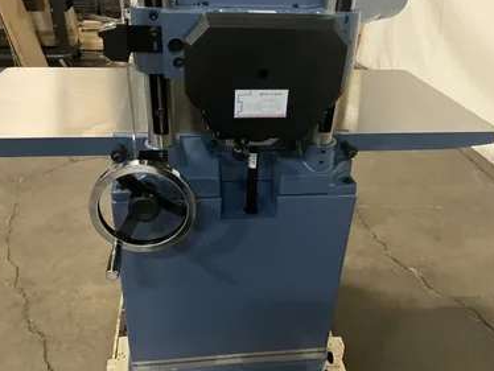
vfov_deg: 45.5
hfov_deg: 58.3
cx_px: 243
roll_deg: -1.1
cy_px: 190
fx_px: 443
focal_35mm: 31
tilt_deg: -31.5
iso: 320
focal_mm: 3
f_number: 1.8
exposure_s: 1/47
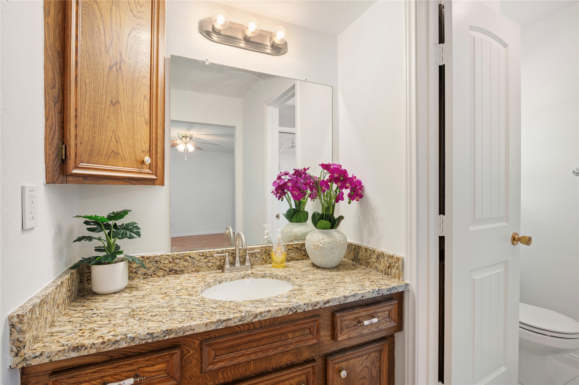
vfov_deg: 70.4
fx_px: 273
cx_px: 290
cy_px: 192
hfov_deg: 93.3
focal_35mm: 17
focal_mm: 17
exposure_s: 1/2.5
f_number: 6.3
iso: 125
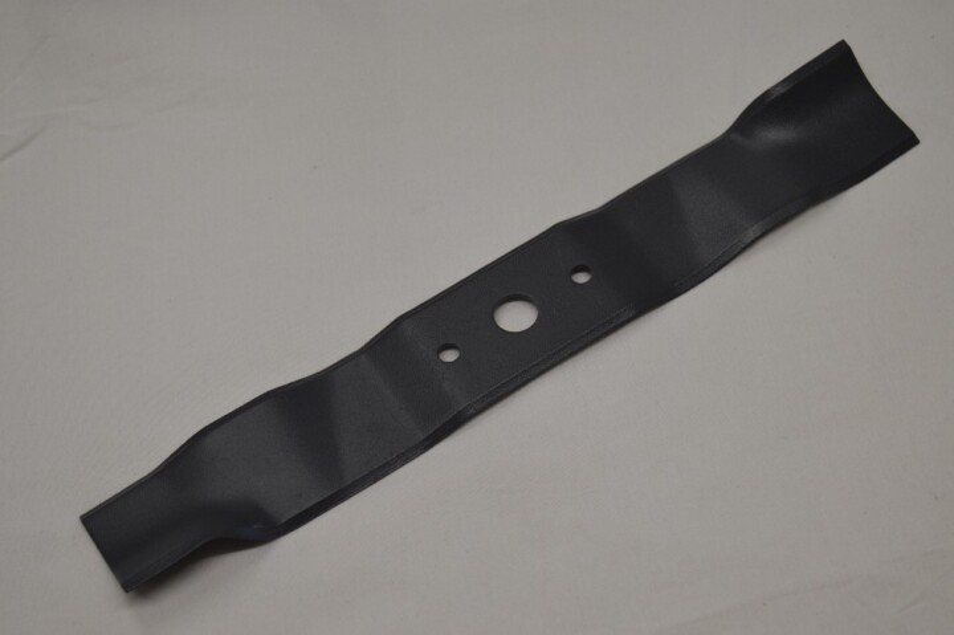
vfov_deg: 20.1
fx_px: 1787
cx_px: 477
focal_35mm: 68
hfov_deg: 29.9
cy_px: 318
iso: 400
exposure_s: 1/60
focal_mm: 45
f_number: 5
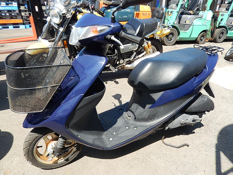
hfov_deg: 69.4
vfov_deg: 54.9
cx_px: 116
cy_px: 88
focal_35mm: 25
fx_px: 168
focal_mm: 4.5
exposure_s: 1/500
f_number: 3.4
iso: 125
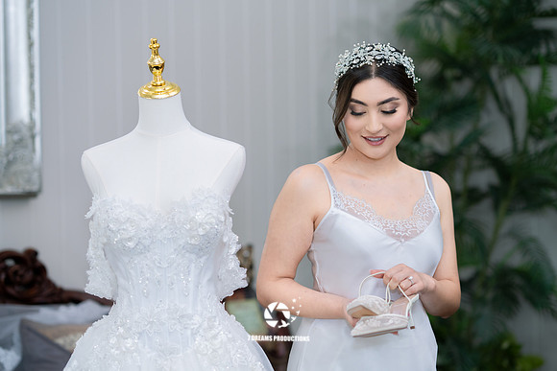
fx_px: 1368
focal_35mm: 88
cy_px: 186
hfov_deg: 23.0
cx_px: 278
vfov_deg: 15.5
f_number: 2
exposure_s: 1/200
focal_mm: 85
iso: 640
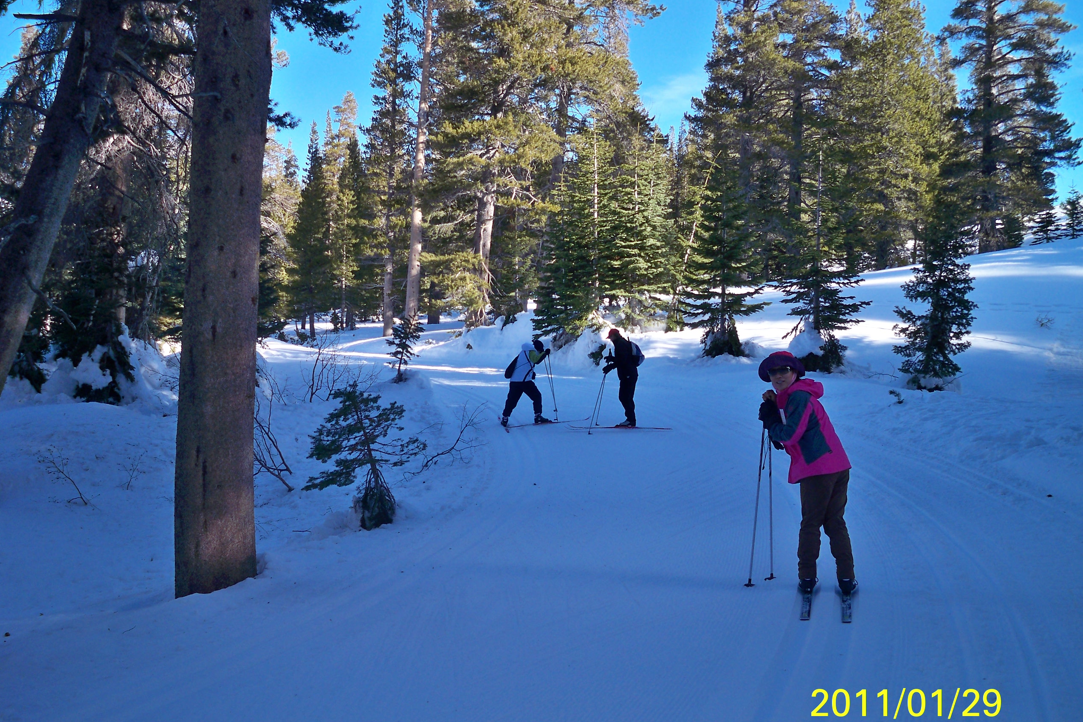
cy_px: 401
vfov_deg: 35.9
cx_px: 539
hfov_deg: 51.9
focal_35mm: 37
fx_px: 1113
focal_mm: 6.3
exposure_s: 1/250
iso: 64
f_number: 3.1
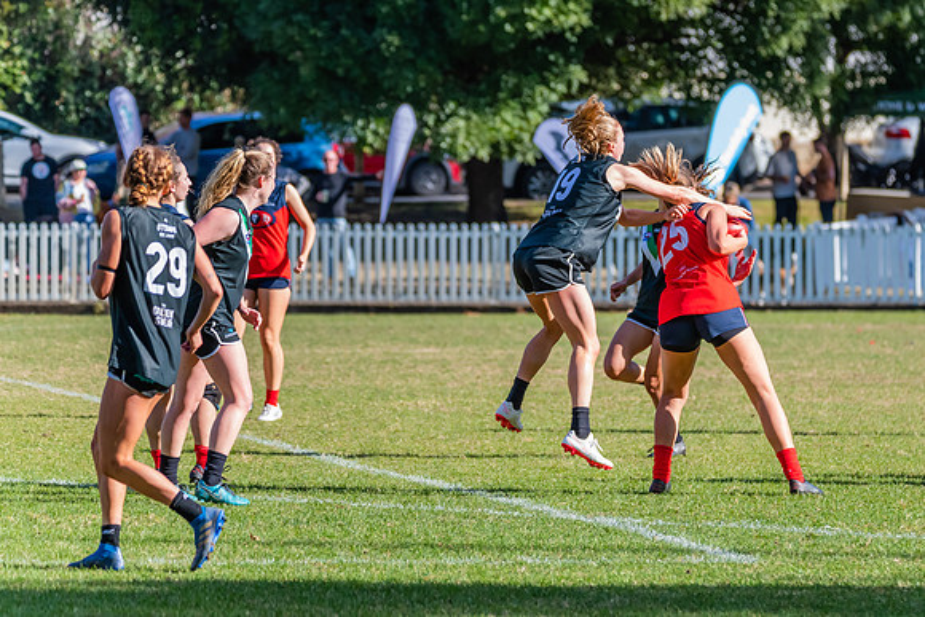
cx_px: 612
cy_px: 293
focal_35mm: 333
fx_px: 8559
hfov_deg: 6.2
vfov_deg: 4.1
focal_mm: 250
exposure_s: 1/1600
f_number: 6.3
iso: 800
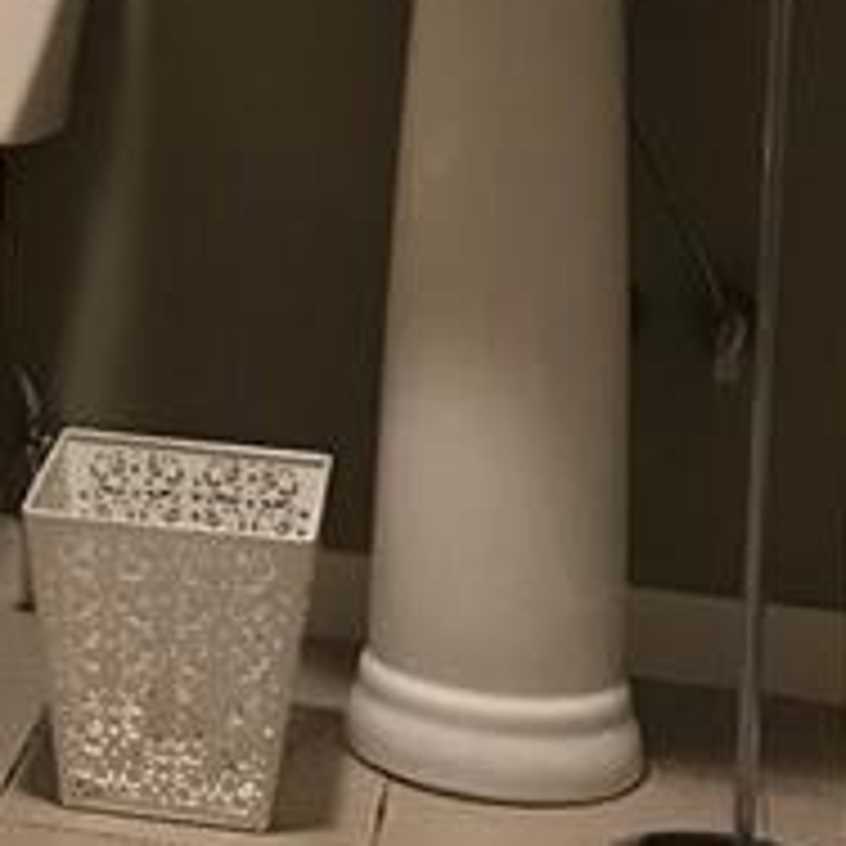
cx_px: -297
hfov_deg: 16.2
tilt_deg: -2.3
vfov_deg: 16.4
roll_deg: -0.8
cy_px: -212
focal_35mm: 101
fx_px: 2793
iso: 64
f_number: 1.8
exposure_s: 1/15
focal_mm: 3.99
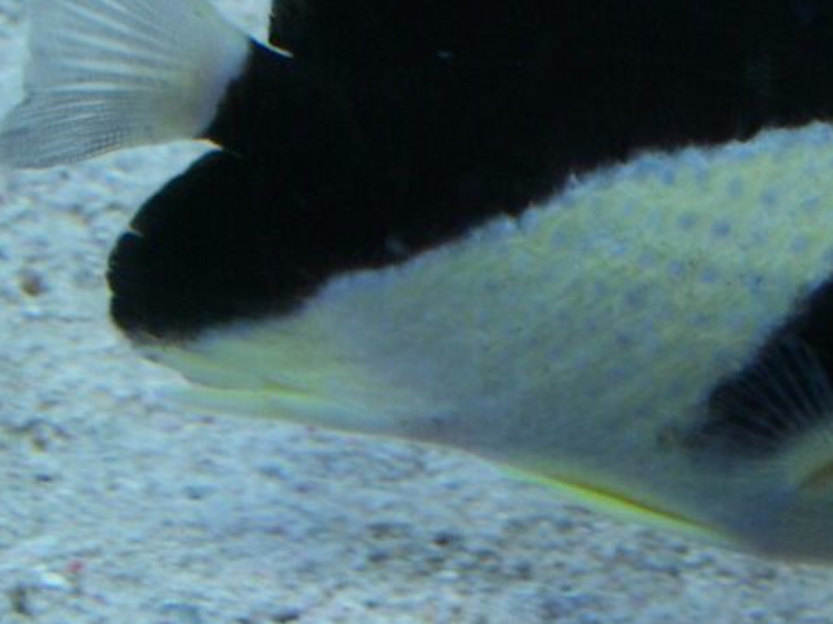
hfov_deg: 22.7
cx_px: 739
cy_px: 254
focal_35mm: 84
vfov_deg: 17.5
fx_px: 2021
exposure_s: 1/80
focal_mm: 6.2
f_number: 2.7
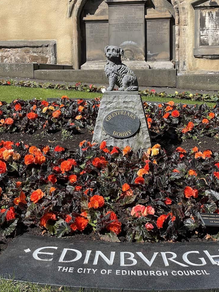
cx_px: 119
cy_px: 132
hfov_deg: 22.9
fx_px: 540
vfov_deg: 30.3
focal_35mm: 64
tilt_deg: -4.9
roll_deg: +1.5
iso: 25
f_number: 2
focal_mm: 6
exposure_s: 1/1261
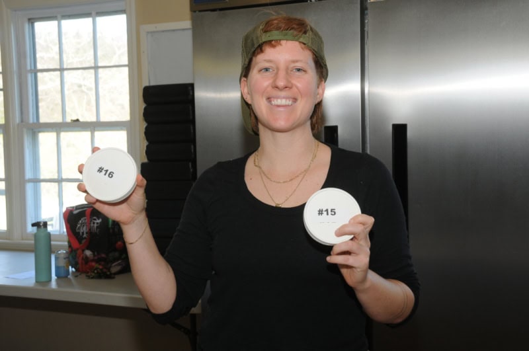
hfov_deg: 38.9
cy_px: 176
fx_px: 748
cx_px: 264
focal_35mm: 51
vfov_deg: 26.4
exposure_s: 1/60
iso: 500
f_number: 8
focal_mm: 34
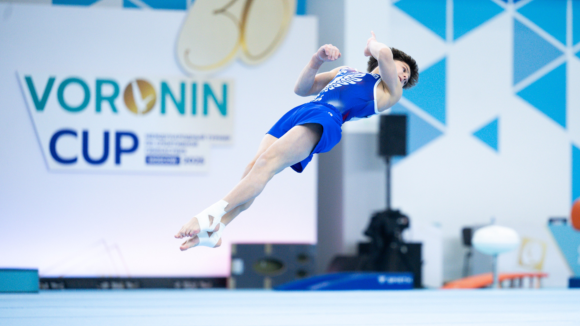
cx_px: 358
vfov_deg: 6.7
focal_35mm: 182
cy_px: 175
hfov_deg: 11.8
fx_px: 2799
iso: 2000
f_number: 2.8
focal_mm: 140
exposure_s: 1/1250
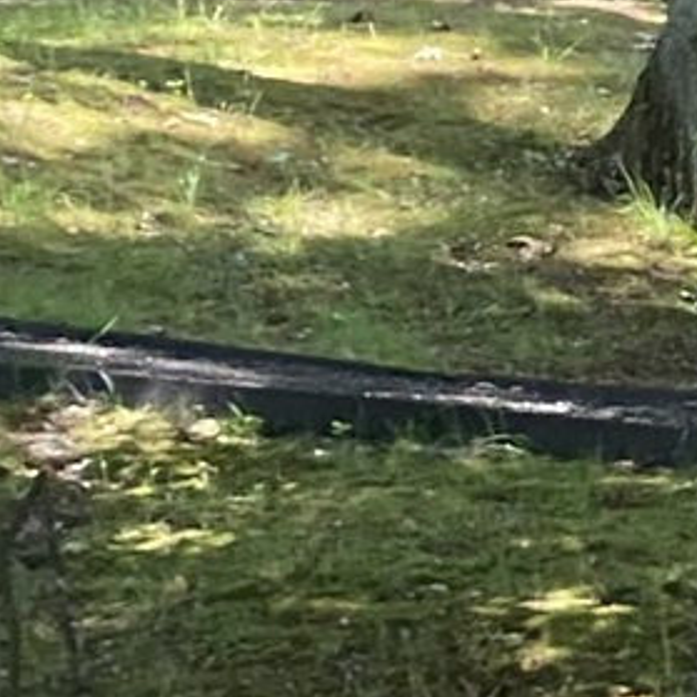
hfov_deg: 4.4
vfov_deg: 4.6
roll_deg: -3.2
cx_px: 2074
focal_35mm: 380
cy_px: 20
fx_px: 8657
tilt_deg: +0.4
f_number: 2
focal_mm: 6
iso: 40
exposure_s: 1/122
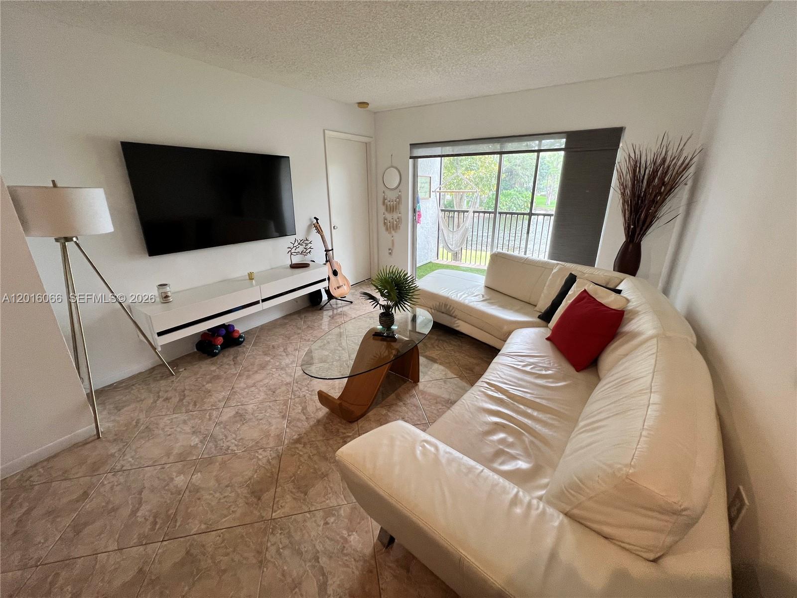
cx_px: 398
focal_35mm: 13
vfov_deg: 89.9
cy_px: 299
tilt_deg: -18.6
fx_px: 299
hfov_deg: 106.2
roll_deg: +0.0
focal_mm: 1.57
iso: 125
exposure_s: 1/120
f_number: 1.8
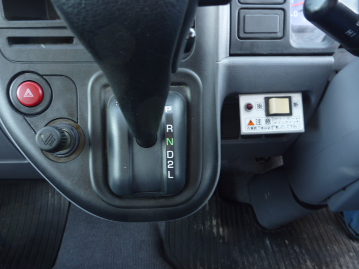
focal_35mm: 28
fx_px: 290
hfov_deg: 63.4
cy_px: 134
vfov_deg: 49.7
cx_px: 180
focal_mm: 4.9
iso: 80
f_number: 3.3
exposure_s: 1/8
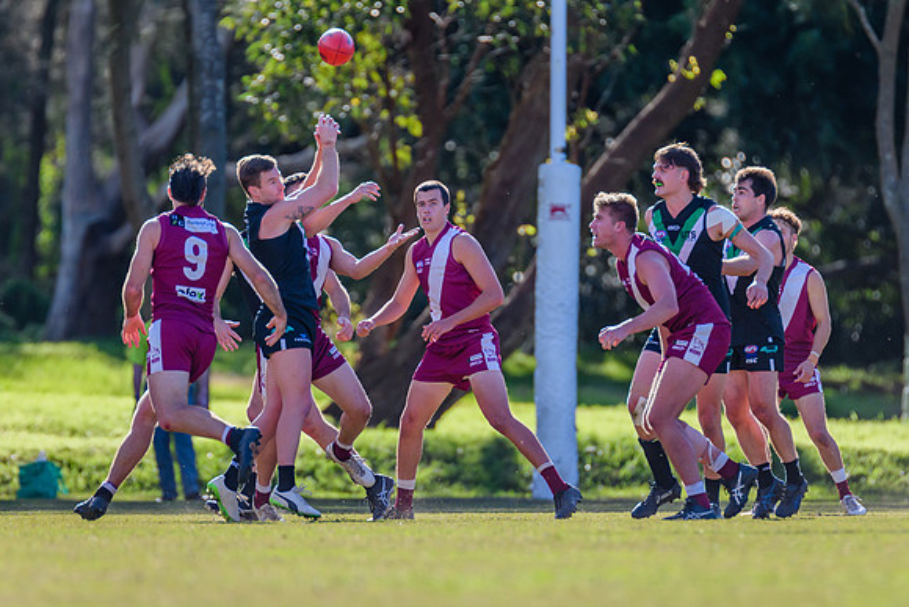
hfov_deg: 3.5
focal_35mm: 587
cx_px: 499
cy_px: 304
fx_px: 14815
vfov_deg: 2.3
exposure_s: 1/2500
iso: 800
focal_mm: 420
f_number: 4.5
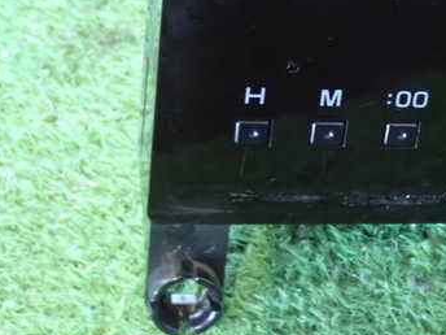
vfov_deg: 13.7
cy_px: 121
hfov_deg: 18.0
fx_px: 1391
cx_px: 364
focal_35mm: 108
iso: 1250
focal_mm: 11.09
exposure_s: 1/15
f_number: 3.6
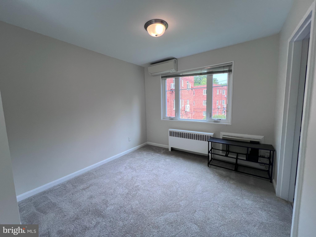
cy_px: 118
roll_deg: +1.9
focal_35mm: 13
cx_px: 158
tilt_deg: -6.2
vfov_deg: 89.9
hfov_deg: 106.2
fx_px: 119
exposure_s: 1/120
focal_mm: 1.57
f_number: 1.8
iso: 50
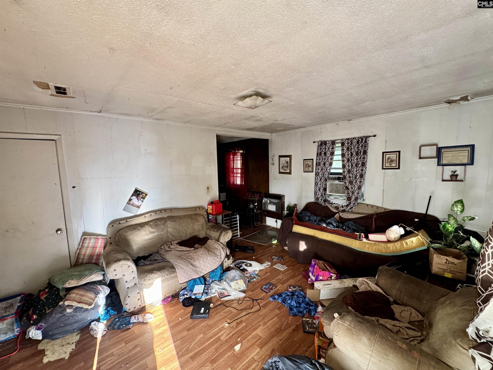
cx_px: 246
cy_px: 185
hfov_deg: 102.1
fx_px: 199
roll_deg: +1.5
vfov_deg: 85.7
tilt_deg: -4.7
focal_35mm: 14
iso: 250
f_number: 2.2
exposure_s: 1/99
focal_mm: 2.22
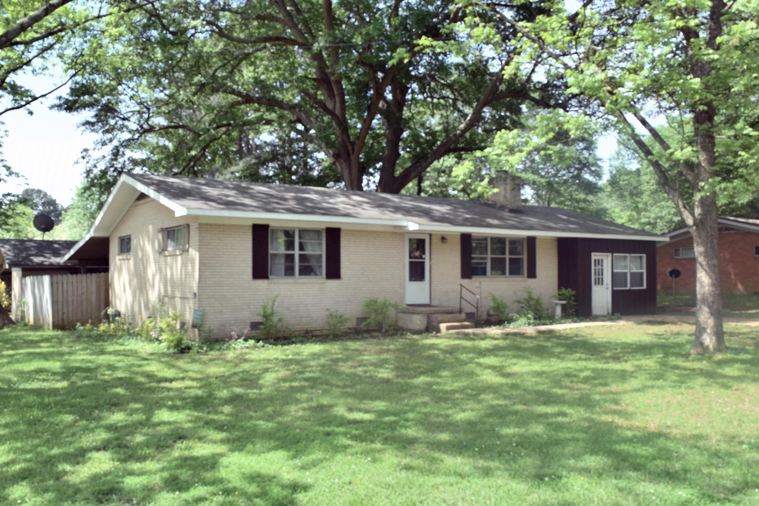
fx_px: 675
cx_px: 367
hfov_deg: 58.7
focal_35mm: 32
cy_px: 255
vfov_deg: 41.1
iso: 250
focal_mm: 20
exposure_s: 1/250
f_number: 8
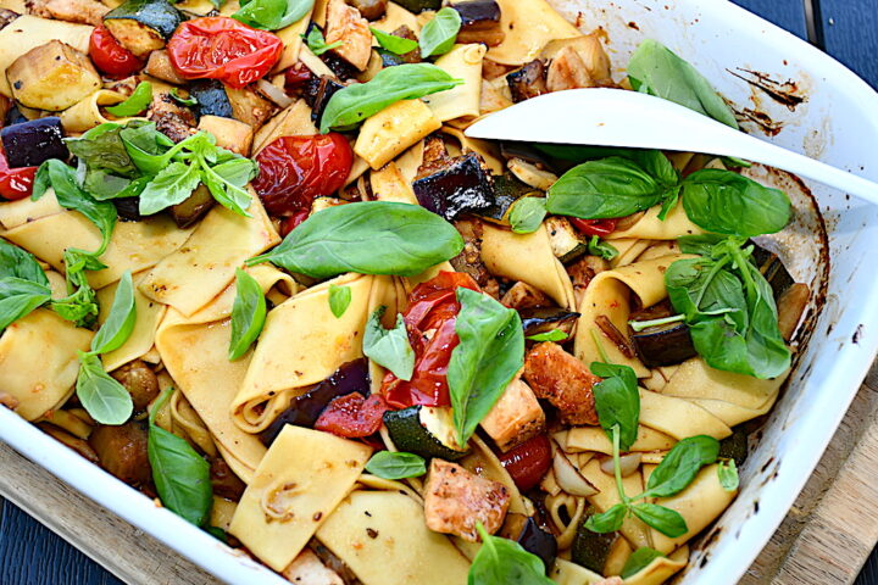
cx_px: 439
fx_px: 1536
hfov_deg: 31.9
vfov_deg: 21.6
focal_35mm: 63
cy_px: 292
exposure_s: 1/100
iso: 200
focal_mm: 42
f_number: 5
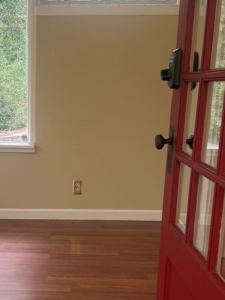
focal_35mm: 53
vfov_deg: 35.9
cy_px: 190
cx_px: 38
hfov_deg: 26.9
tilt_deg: -12.3
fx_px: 459
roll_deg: -1.2
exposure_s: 1/121
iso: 100
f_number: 1.78
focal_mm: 6.76
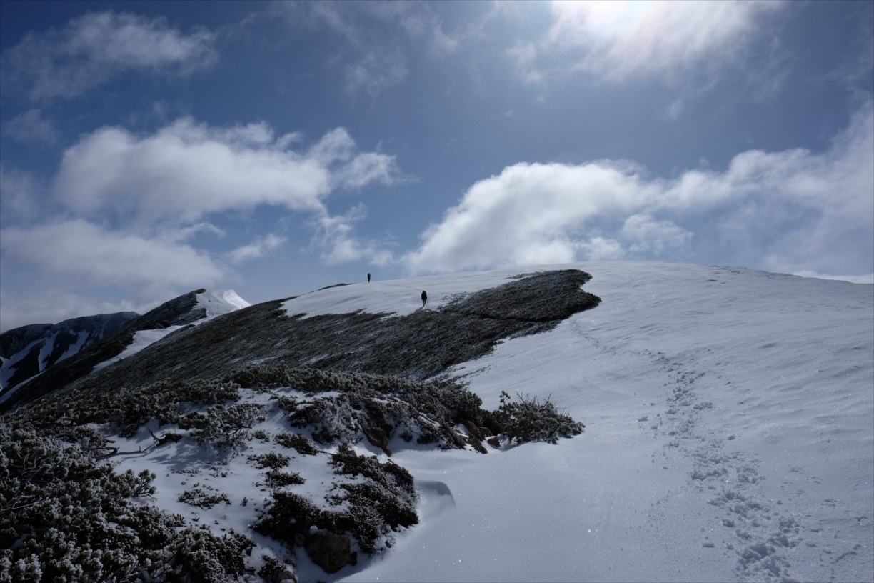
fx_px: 583
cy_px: 292
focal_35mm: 24
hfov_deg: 73.7
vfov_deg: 53.1
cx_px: 437
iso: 200
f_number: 16
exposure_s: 1/450
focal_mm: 16
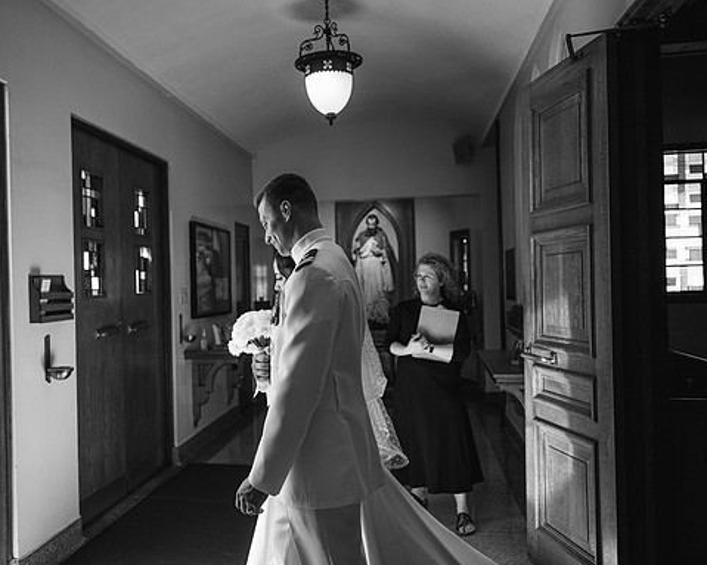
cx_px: 285
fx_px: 669
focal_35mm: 32
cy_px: 283
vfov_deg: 45.8
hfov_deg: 55.3
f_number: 2.8
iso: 1000
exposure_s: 1/1600
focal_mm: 28
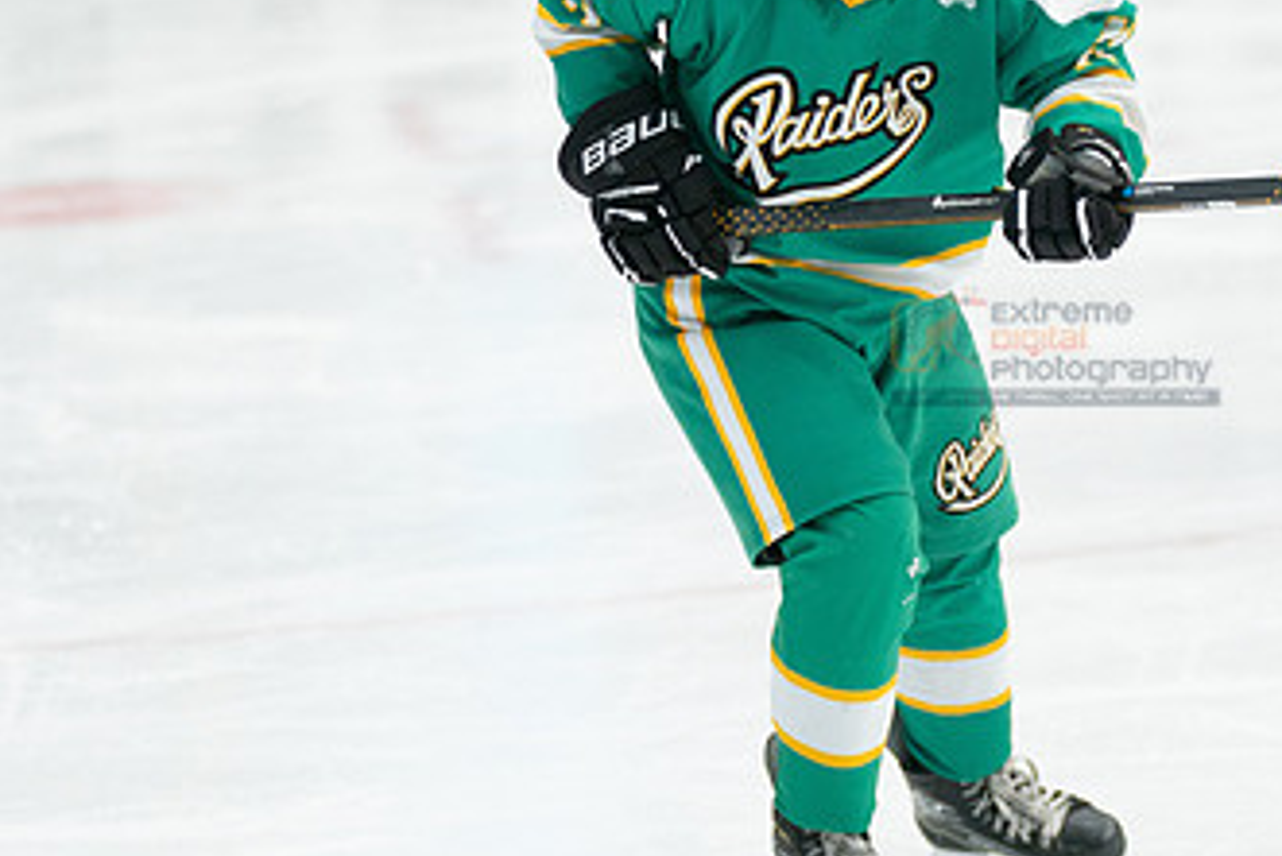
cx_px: 759
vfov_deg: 4.1
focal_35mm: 334
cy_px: 153
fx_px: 11899
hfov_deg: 6.2
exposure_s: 1/2500
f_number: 3.2
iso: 2500
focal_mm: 148
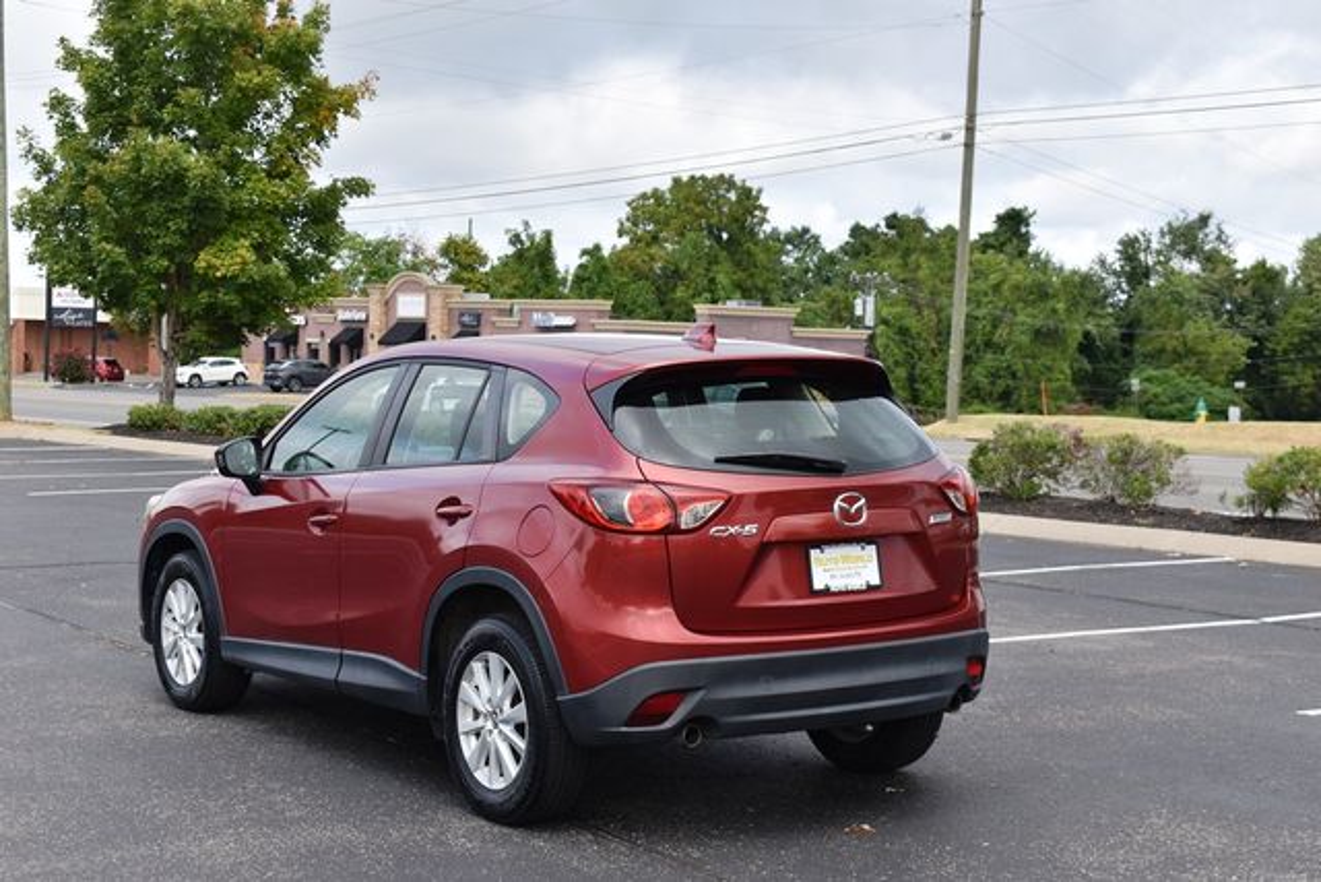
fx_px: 2202
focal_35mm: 60
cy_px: 441
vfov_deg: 22.6
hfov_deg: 33.4
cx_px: 660
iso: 200
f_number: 8
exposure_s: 1/250
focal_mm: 40
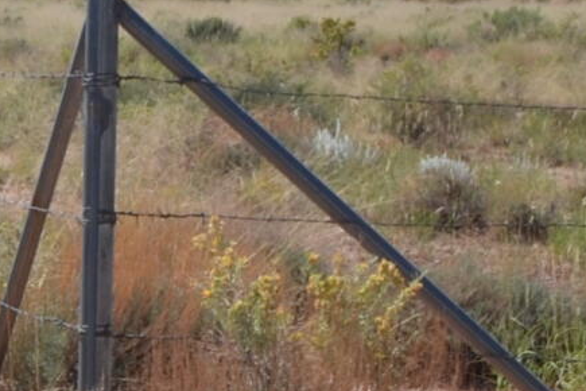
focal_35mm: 207
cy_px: 395
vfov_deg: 6.6
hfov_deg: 9.1
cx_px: -721
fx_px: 3369
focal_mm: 20
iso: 100
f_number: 8
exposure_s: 1/250
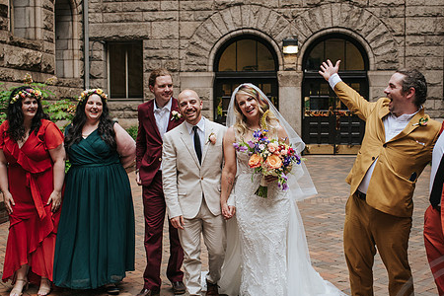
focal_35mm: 49
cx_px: 247
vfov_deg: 27.5
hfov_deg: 40.3
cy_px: 171
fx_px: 604
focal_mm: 35
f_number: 3.2
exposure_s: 1/400
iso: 640
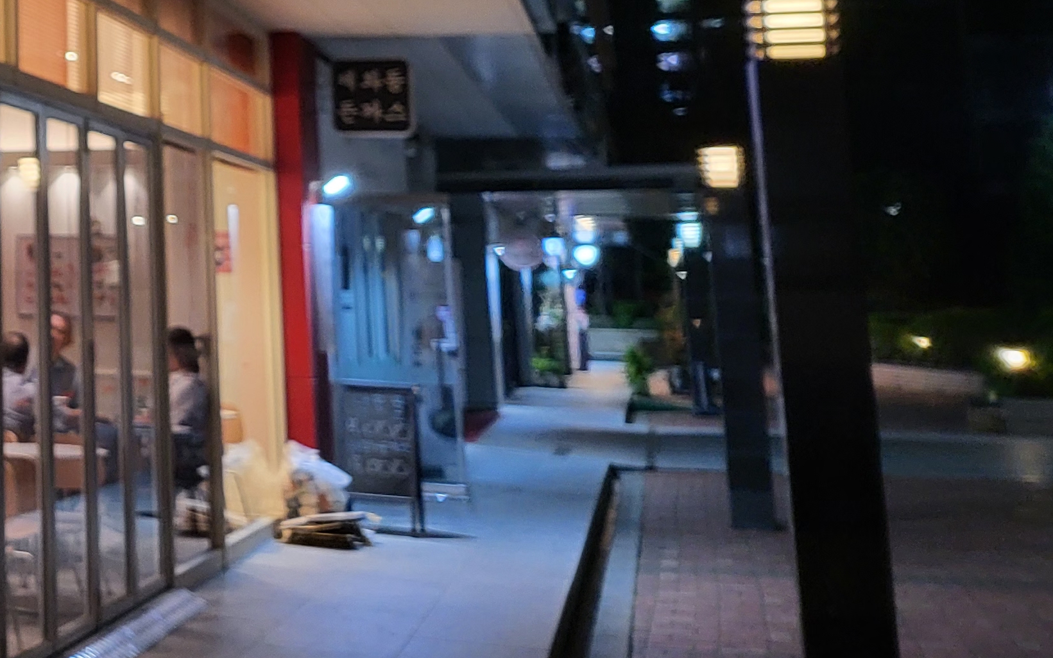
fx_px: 1779
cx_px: -218
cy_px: -15
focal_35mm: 62
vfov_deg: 20.2
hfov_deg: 28.6
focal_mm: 5
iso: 200
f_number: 1.8
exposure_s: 1/60
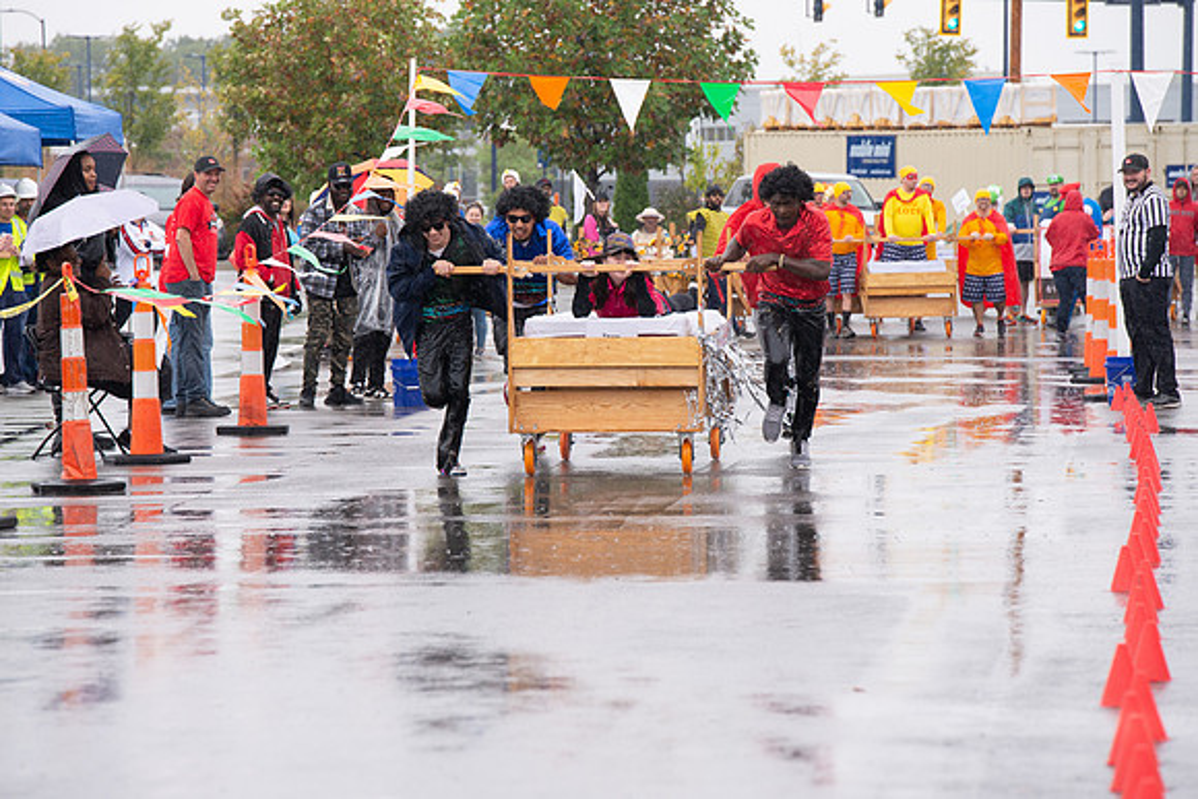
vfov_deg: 6.9
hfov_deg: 10.3
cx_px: 599
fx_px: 6657
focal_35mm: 200
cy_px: 400
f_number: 7.1
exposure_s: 1/400
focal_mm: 200
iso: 800
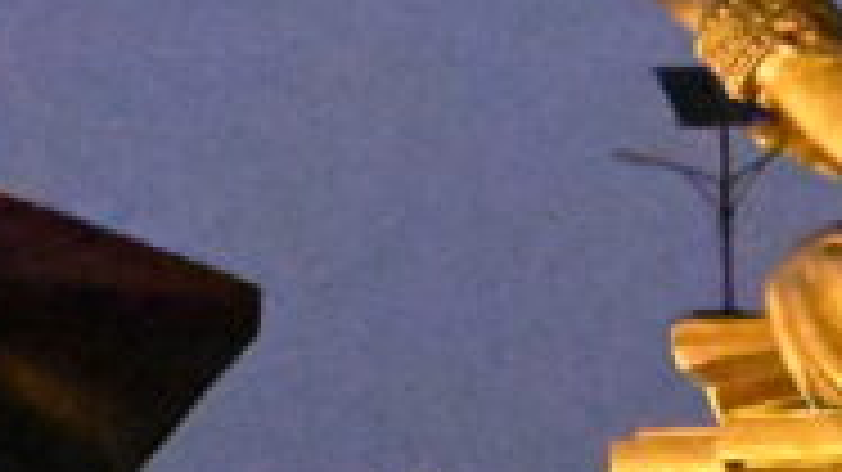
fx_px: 6233
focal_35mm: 279
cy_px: 56
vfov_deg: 4.3
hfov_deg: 7.7
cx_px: 1018
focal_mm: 32.5
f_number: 5
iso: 51200
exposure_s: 1/1600
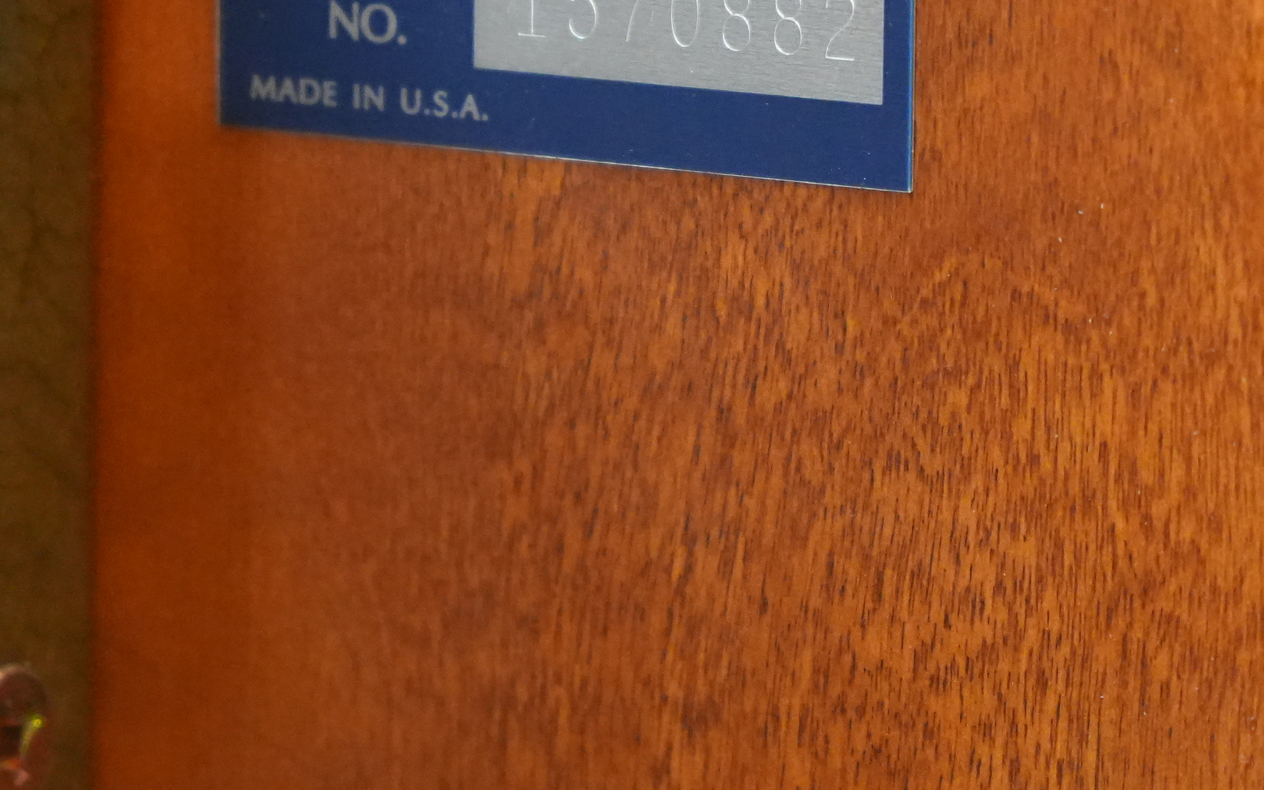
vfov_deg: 5.4
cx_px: 483
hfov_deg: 8.6
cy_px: 80
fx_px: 8439
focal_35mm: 245
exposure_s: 1/125
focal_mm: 70
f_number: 2.8
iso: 4000
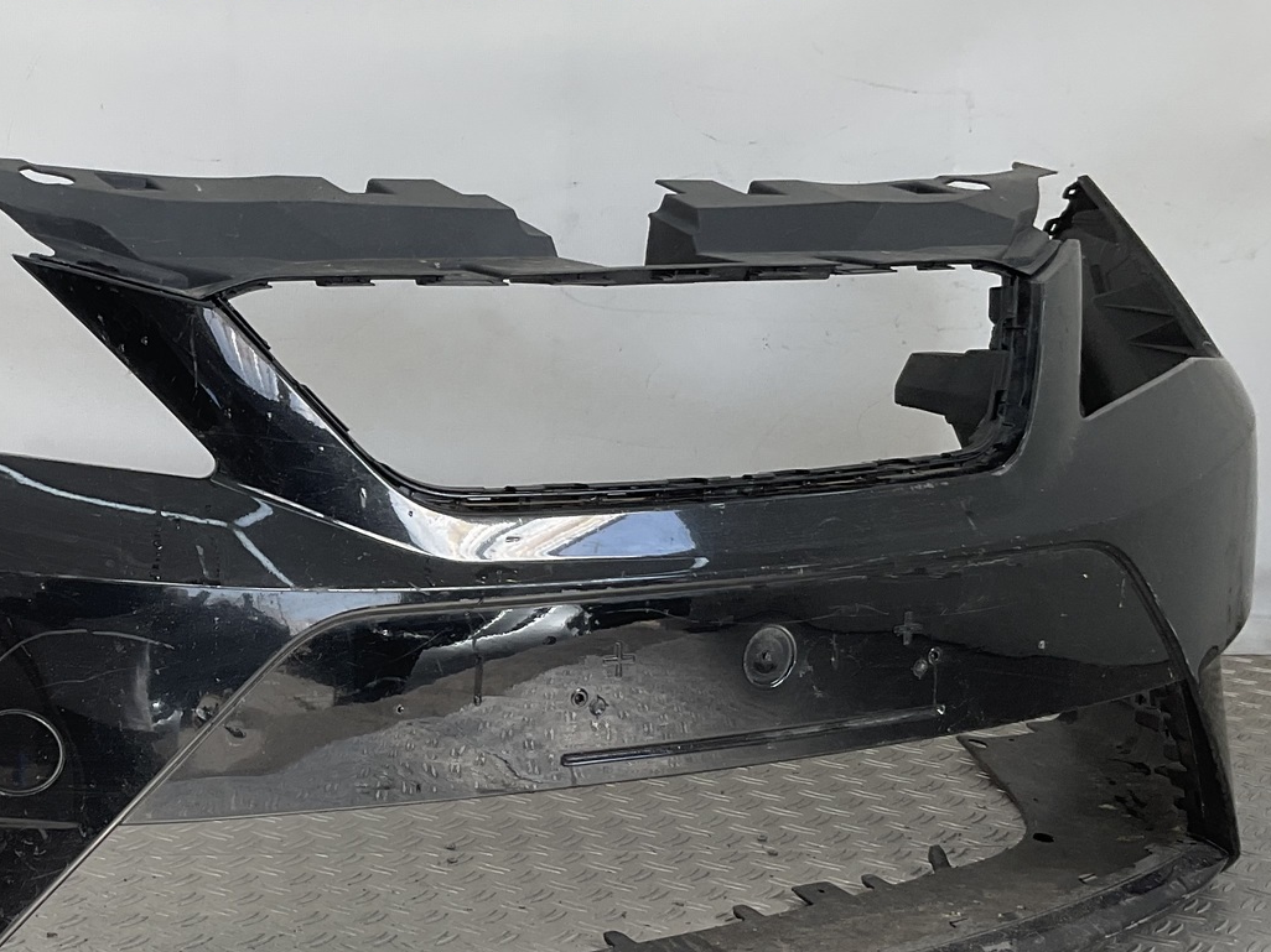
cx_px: 206
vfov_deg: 25.6
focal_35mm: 57
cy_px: 462
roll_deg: -1.3
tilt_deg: -12.1
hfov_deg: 32.6
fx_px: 2092
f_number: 1.8
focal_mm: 3
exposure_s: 1/318
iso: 16
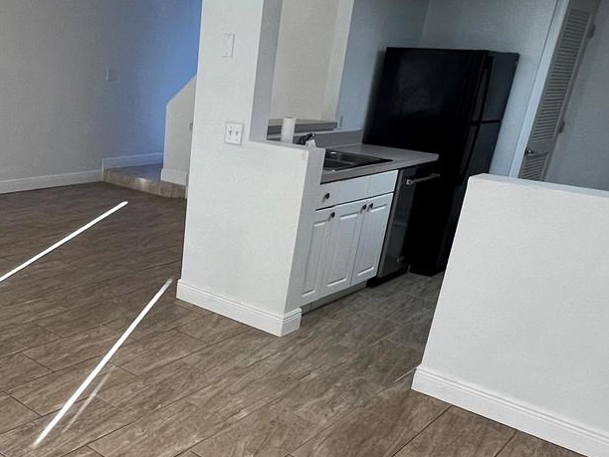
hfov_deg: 51.6
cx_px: 149
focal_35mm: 34
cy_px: 342
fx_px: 598
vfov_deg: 40.6
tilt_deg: -24.5
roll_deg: -3.0
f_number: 1.8
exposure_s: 1/120
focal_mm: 1.57
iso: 125
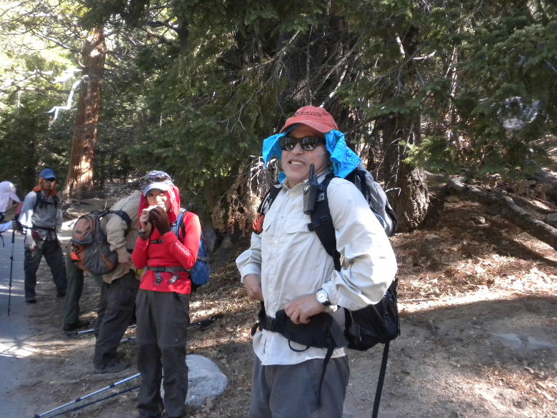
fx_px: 595
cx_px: 278
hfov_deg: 50.1
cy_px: 209
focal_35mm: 37
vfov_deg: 38.7
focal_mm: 6.6
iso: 400
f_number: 3.5
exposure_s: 1/247
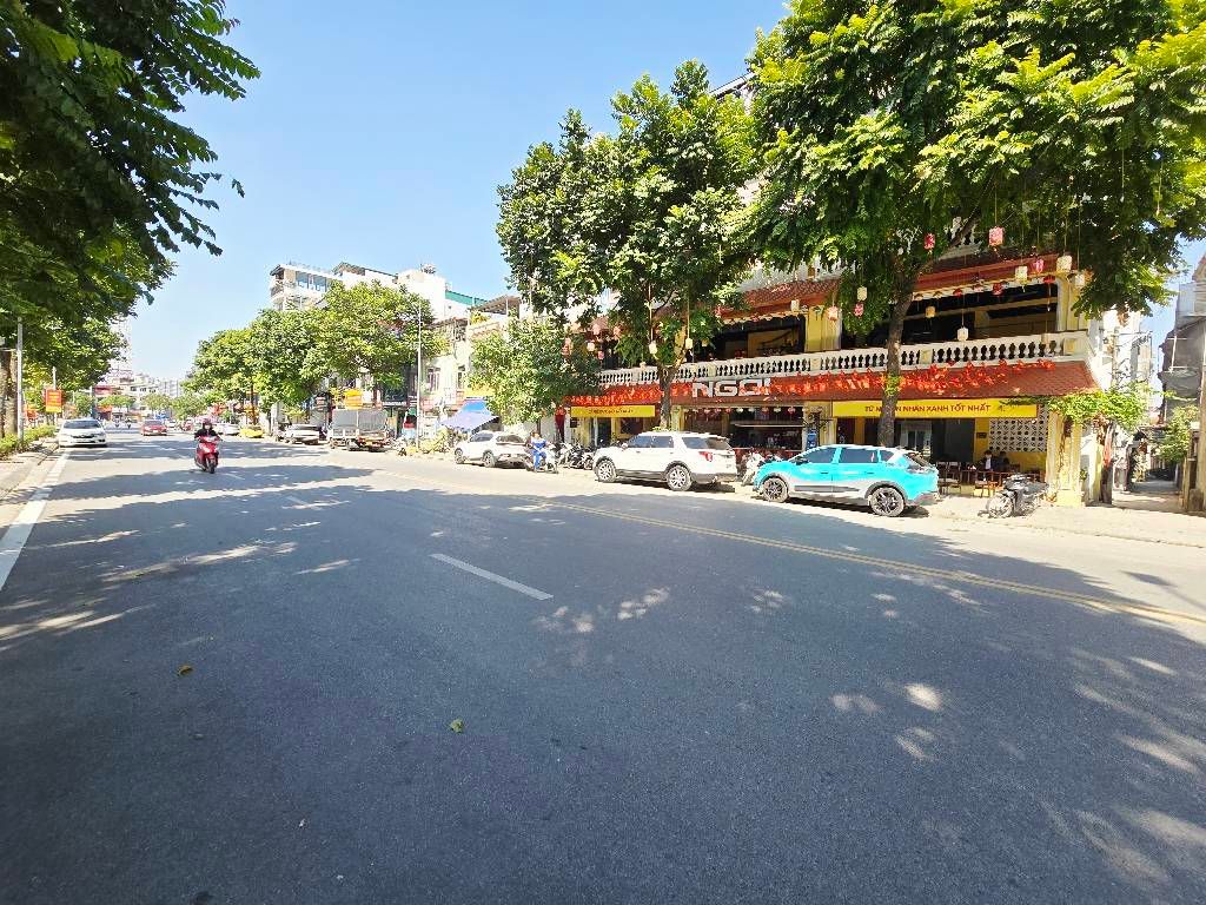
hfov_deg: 106.2
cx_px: 603
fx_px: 453
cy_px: 452
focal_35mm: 13
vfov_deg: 89.9
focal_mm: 2.2
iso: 50
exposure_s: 1/833
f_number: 2.2
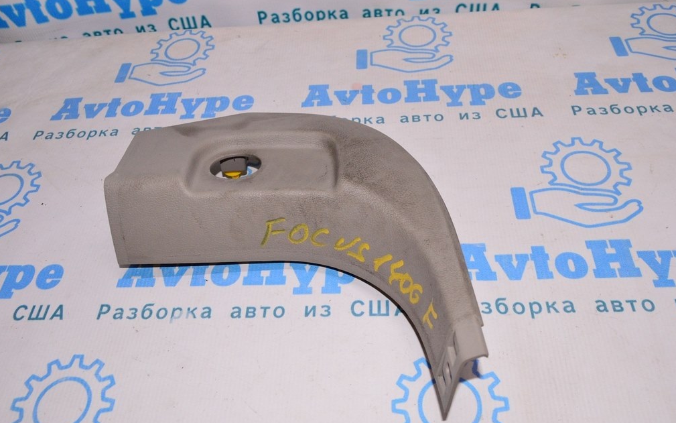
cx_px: 338
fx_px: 571
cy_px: 226
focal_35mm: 31
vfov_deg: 40.6
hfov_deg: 61.2
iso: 1600
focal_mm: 20
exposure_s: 1/200
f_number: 8
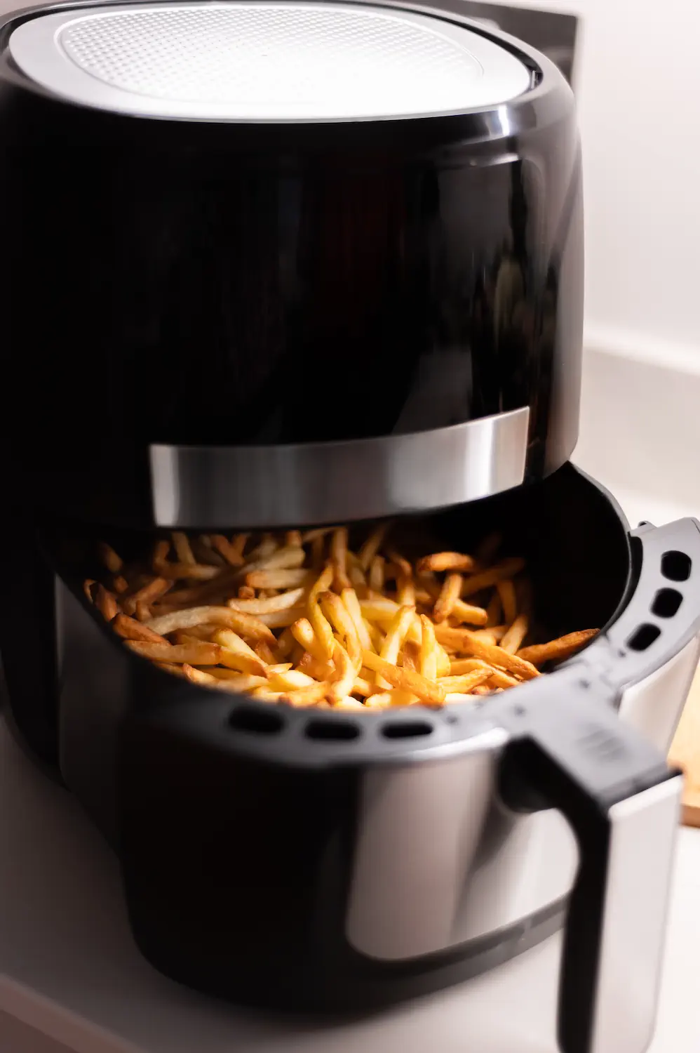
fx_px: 1460
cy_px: 526
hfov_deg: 27.0
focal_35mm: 50
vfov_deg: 39.6
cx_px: 350
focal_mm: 50
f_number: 1.8
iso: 400
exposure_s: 1/200
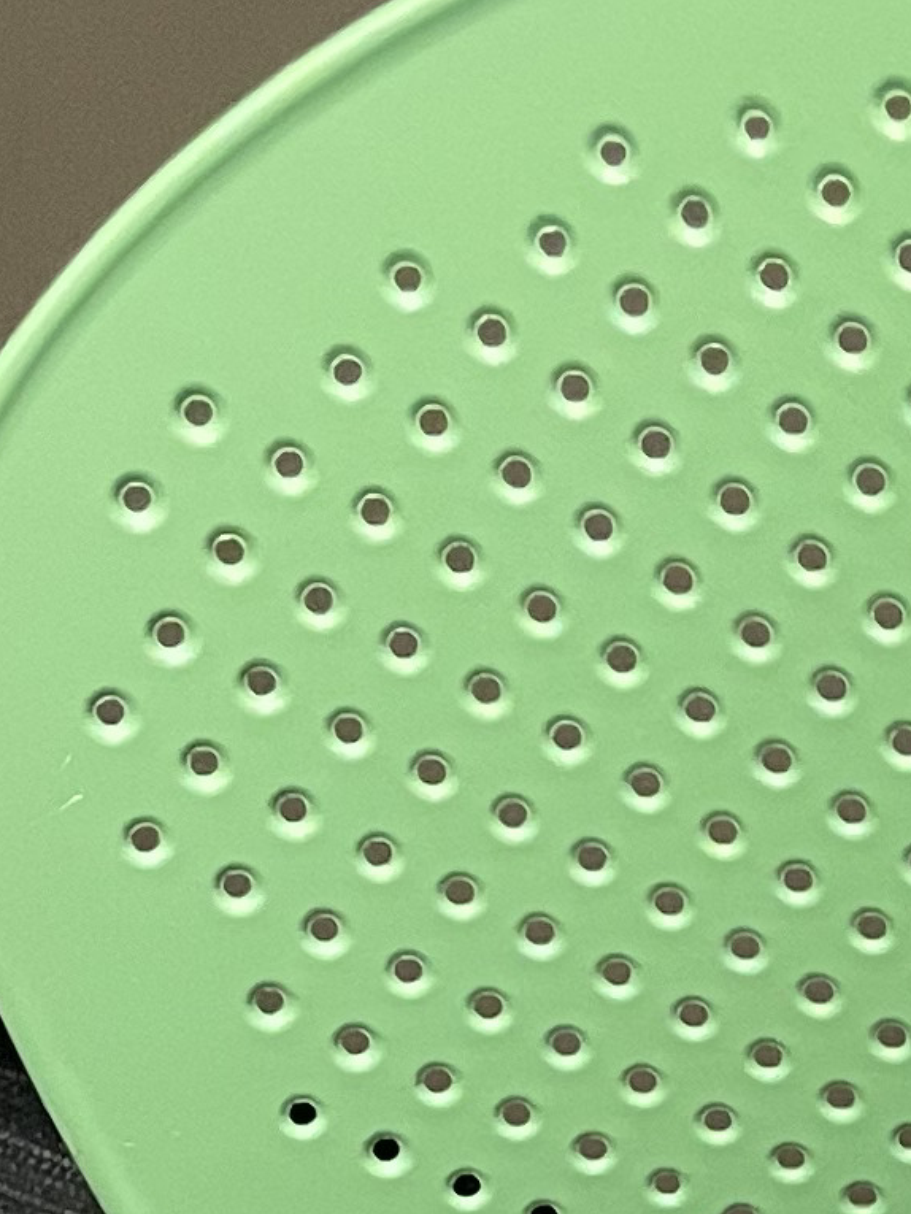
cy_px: 2563
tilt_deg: -60.6
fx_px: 4806
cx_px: 1374
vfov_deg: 12.4
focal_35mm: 137
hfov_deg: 10.5
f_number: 1.6
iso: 320
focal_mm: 4.2
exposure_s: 1/60
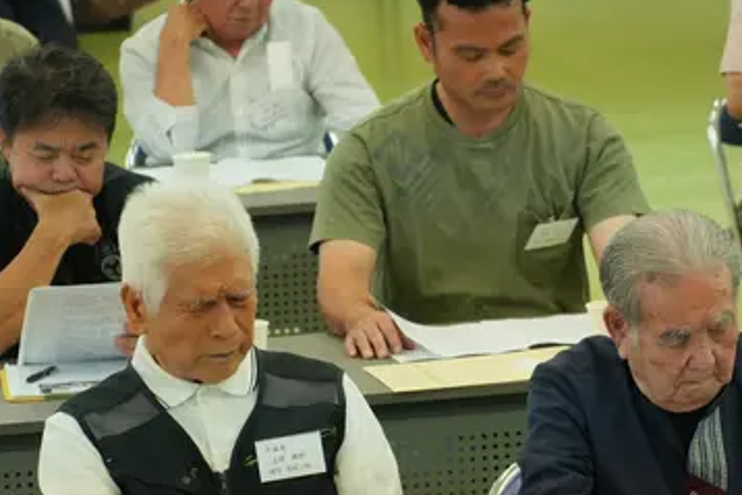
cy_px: 318
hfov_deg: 7.3
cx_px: 429
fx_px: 5829
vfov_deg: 4.9
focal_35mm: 283
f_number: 5.6
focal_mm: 135
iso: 3200
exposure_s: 1/250
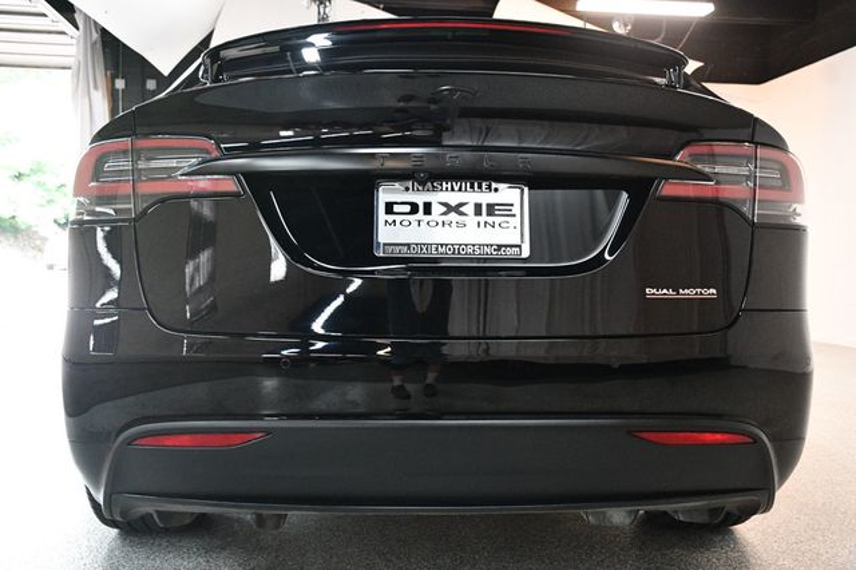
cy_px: 285
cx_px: 428
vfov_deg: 38.8
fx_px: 808
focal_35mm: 34
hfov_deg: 55.8
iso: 3200
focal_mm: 23
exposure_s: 1/100
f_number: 3.8
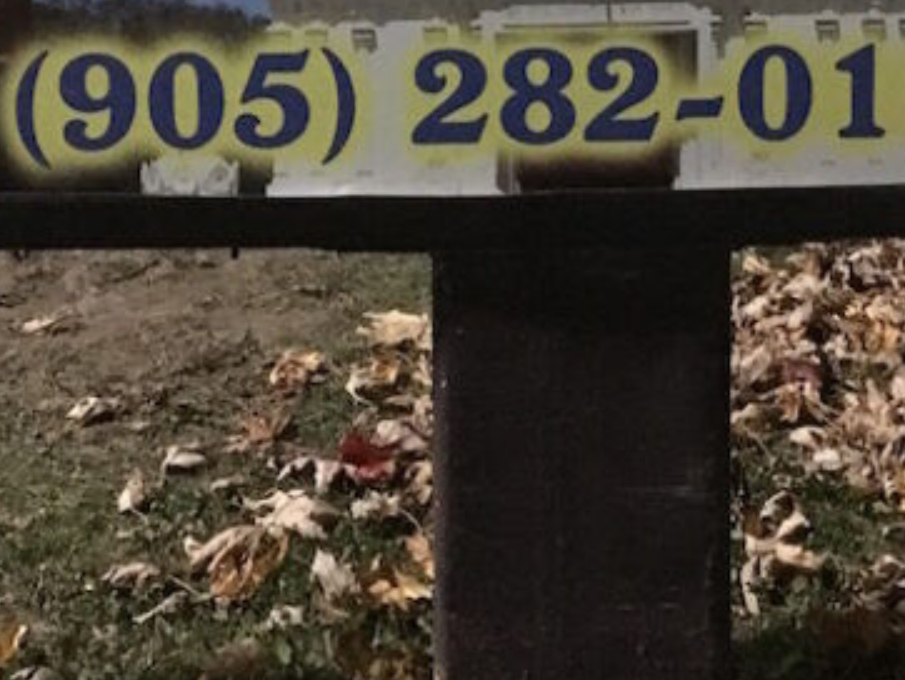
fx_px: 2145
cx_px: 545
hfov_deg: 23.8
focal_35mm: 82
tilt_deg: -2.7
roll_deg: +0.9
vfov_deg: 16.7
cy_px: -270
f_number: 2.2
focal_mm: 4.15
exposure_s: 1/15
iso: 800
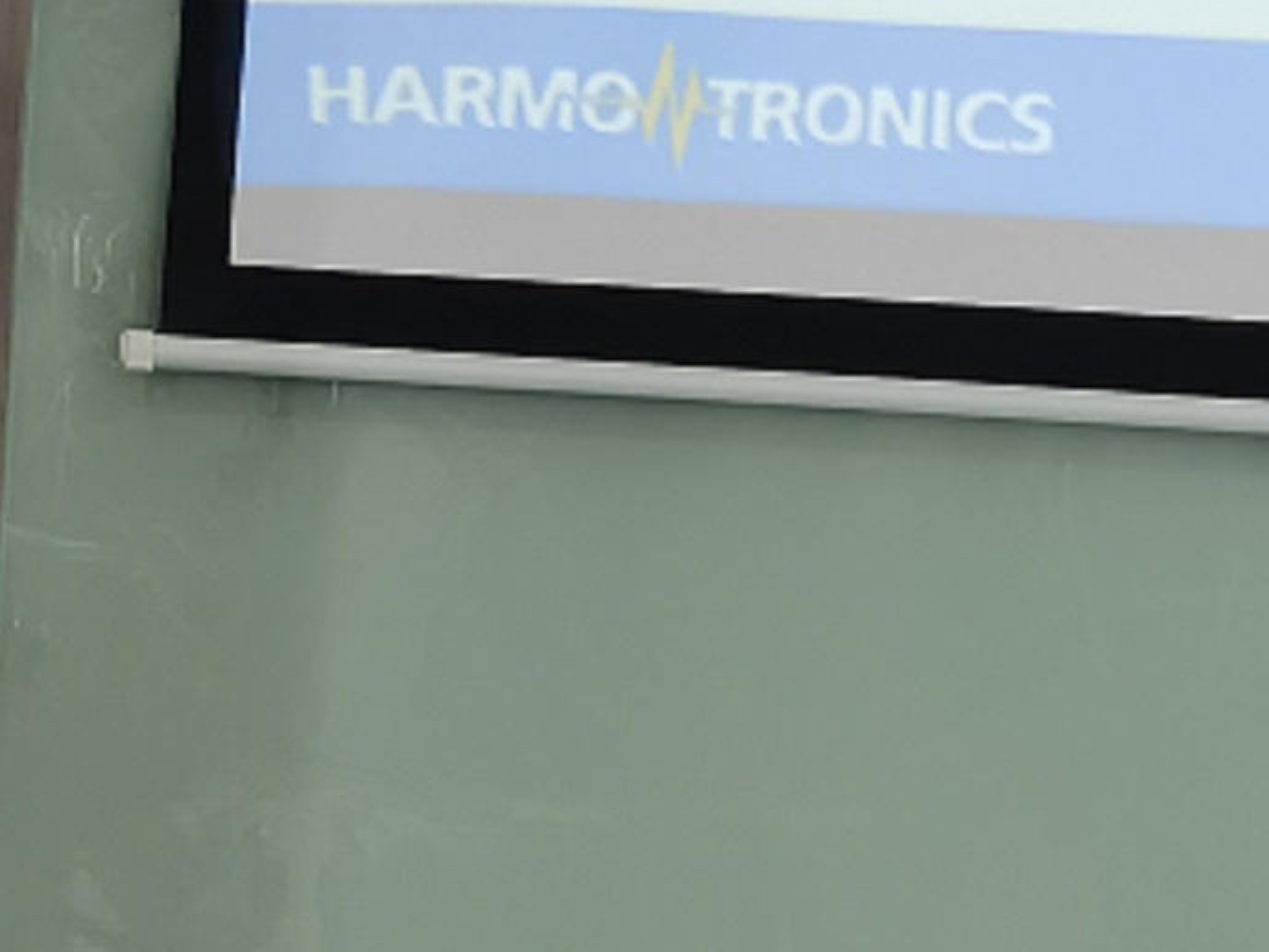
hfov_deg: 6.9
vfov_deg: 5.2
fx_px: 10448
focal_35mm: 285
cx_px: -443
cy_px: -183
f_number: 2.4
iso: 200
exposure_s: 1/50
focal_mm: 8.1
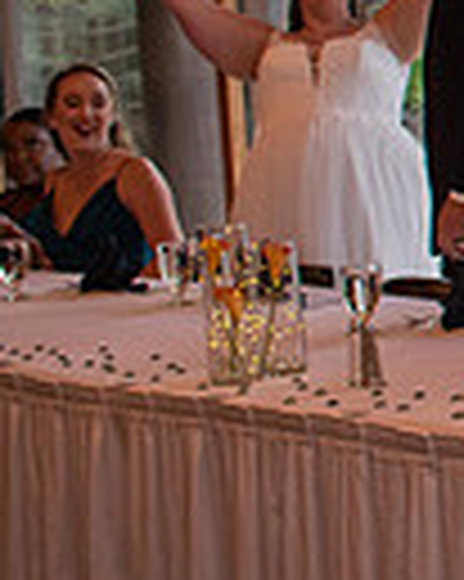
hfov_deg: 8.8
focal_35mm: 152
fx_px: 2612
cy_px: 92
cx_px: 1252
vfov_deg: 12.6
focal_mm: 24
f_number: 5.6
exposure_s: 1/125
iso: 800
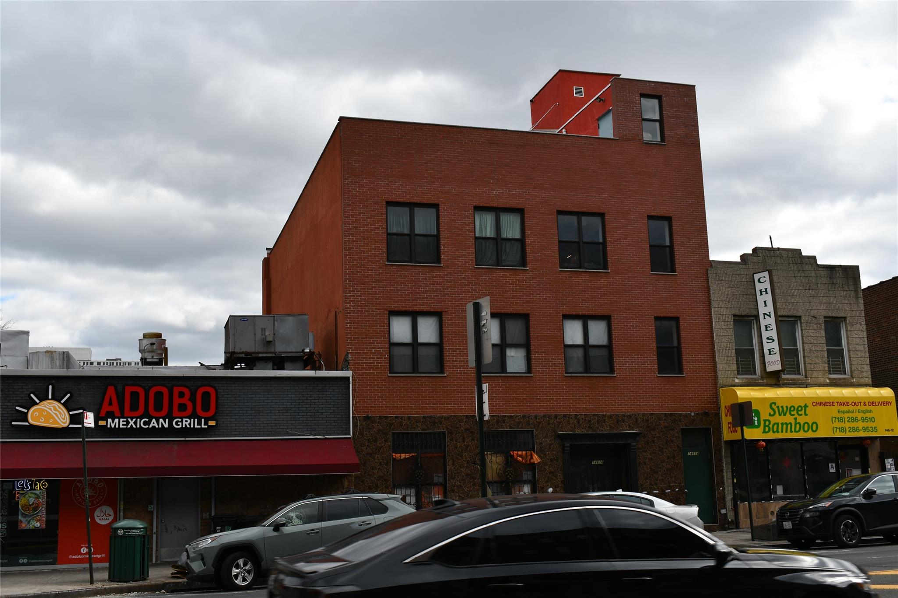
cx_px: 449
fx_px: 998
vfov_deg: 33.4
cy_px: 299
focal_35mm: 40
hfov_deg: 48.5
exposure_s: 1/320
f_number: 8
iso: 100
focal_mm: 27
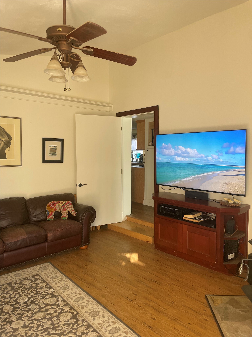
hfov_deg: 53.1
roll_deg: +0.1
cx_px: 126
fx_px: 252
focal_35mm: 26
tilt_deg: -2.1
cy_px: 168
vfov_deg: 67.3
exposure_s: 1/121
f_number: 1.6
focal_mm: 4.2
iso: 80
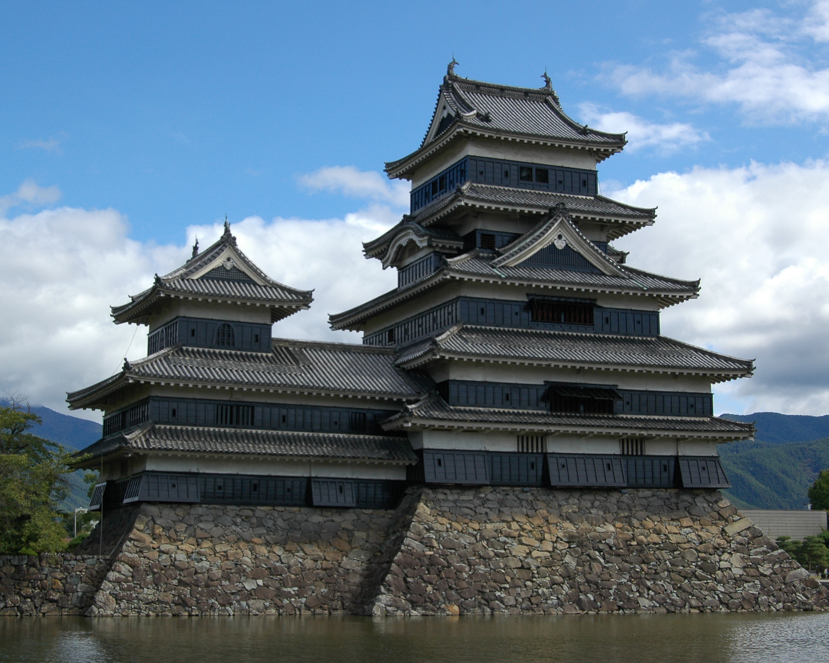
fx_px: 1349
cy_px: 332
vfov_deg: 27.6
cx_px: 366
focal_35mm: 55
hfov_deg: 34.1
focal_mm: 32
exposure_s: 1/350
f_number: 11
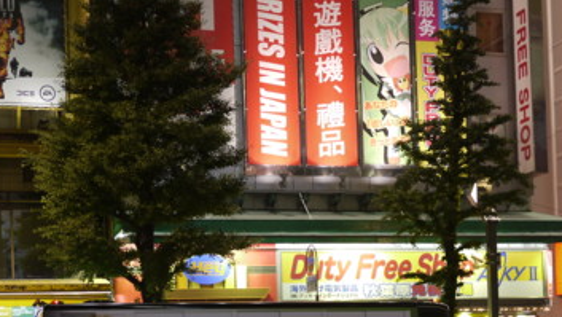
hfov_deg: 28.5
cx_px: 224
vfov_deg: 15.8
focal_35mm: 74
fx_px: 1103
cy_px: 357
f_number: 1.7
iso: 100
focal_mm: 20
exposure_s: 1/30
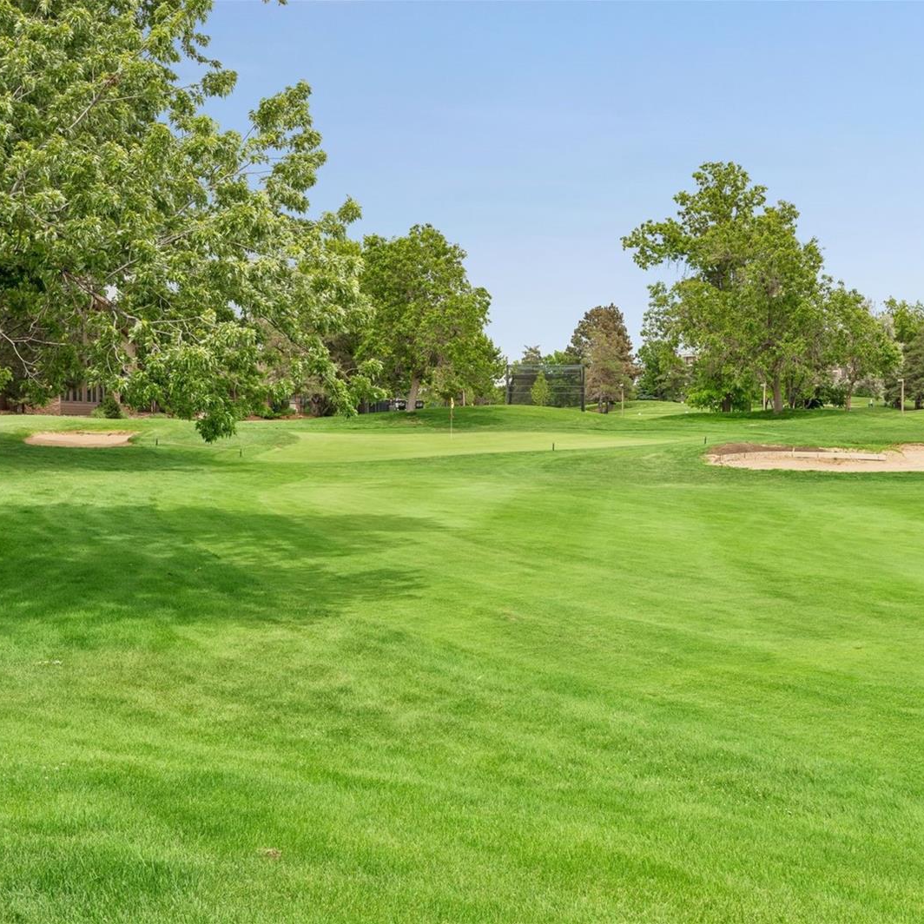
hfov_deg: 36.5
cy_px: 462
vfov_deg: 36.8
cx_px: 601
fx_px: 1389
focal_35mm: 46
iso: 400
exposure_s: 1/640
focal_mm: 36
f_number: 9
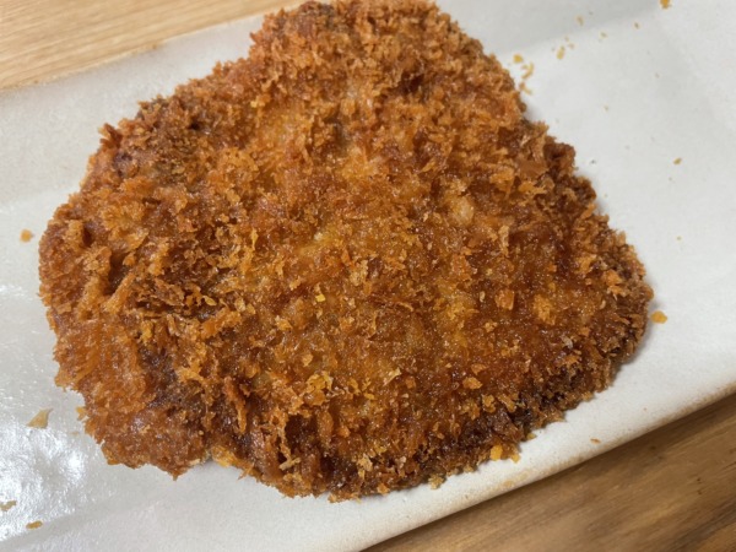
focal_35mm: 26
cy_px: 276
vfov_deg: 53.1
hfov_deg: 67.3
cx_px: 368
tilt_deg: -71.4
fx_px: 553
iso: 200
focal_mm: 4.2
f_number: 1.6
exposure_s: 1/60
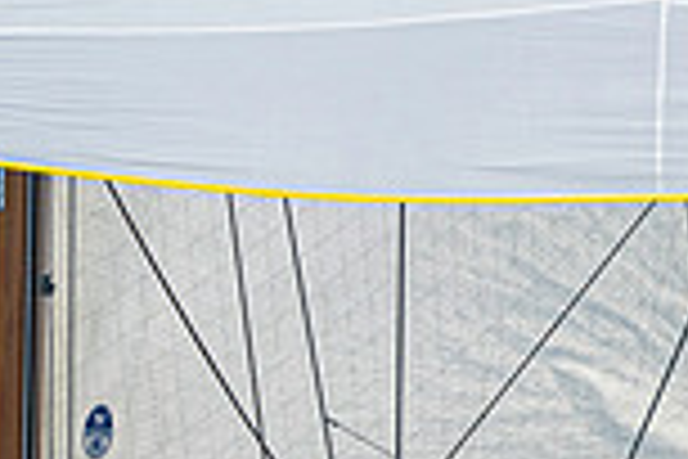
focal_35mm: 1876
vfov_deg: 0.7
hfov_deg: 1.1
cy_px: 578
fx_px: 35850
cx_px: -337
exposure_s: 1/2500
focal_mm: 330
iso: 400
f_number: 5.6
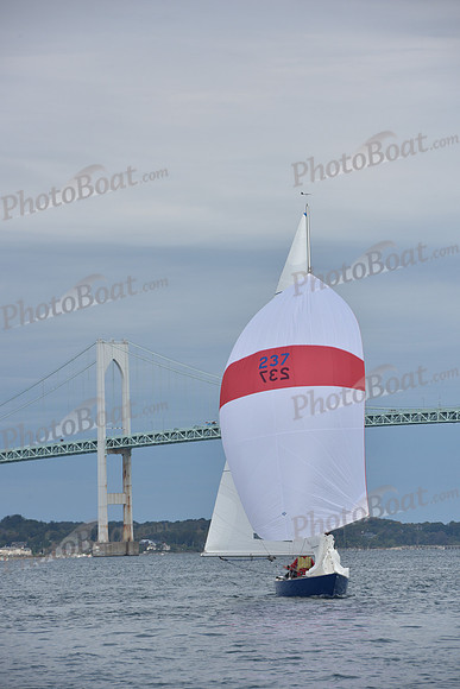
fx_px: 3831
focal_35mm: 200
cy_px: 344
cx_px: 230
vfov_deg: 10.3
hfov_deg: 6.9
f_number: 10
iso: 250
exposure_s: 1/800
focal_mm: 200
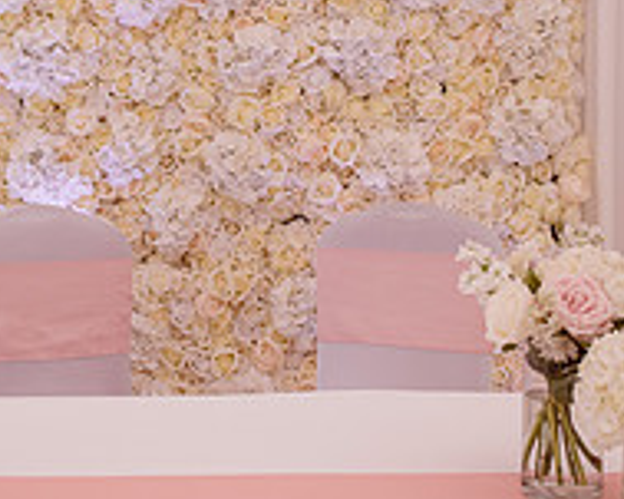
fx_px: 1477
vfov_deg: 19.0
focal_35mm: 80
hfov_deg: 23.8
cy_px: 94
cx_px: 231
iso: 320
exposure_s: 1/250
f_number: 5.6
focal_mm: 27
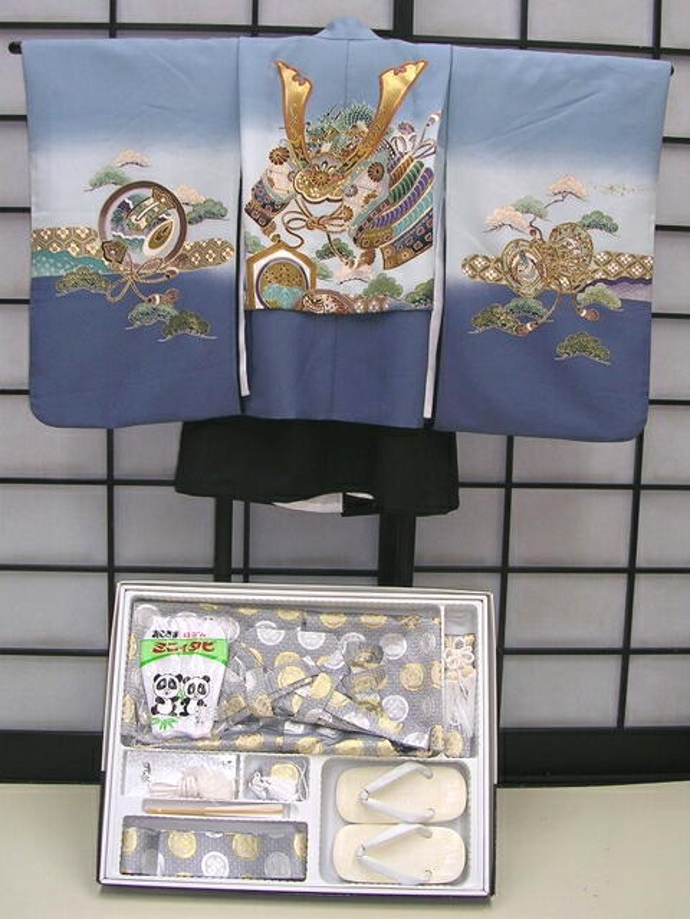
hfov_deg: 33.6
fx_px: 1143
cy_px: 460
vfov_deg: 43.9
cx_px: 345
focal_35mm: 43
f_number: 3
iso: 50
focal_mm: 6.6
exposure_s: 1/30
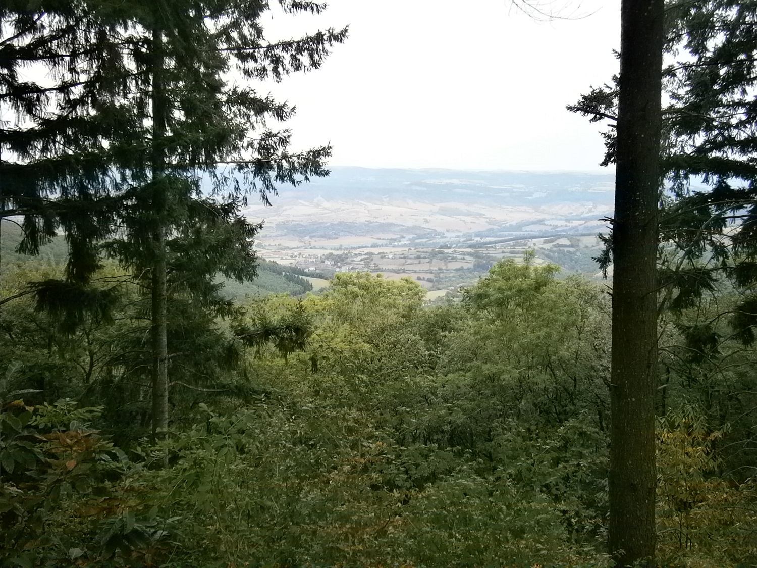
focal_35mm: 36
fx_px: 787
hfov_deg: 51.4
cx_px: 378
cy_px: 284
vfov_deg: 39.7
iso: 80
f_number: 3.1
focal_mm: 6.4
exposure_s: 1/100
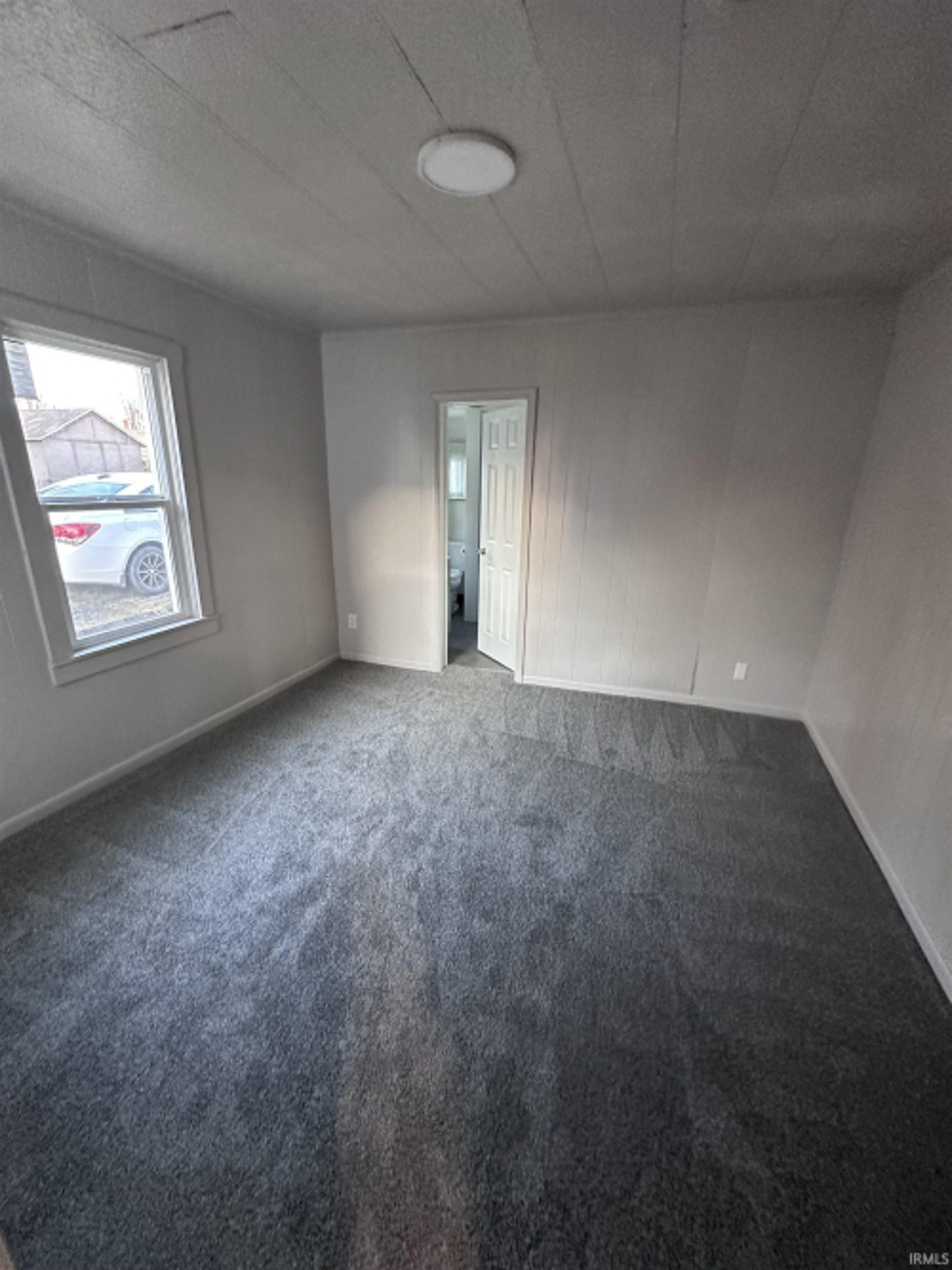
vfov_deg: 102.1
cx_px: 476
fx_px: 514
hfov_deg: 85.7
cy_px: 635
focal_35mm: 14
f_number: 2.2
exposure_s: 1/60
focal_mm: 2.22
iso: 400
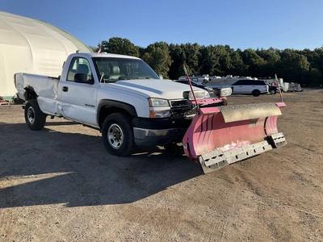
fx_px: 271
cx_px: 162
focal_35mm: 29
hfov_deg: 61.7
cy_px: 121
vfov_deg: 48.2
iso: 25
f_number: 1.8
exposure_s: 1/1144
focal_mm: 3
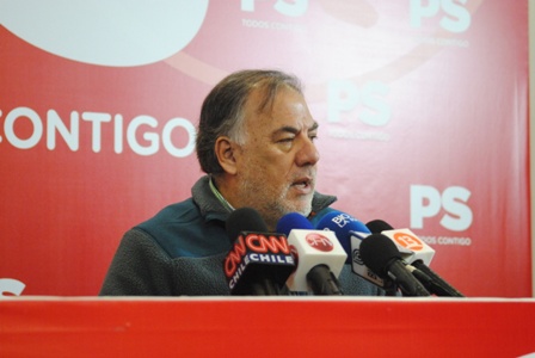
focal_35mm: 142
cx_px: 268
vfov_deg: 9.7
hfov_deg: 14.4
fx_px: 2120
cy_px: 179
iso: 1600
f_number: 4
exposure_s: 1/60
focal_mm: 95
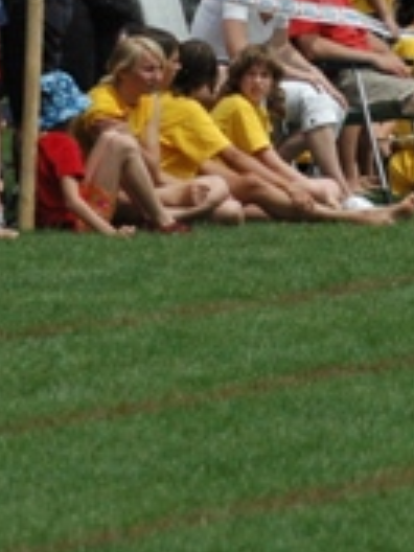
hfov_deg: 1.8
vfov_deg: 2.4
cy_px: -97
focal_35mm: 813
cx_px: 380
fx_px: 12960
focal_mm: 155
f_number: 9
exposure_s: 1/2500
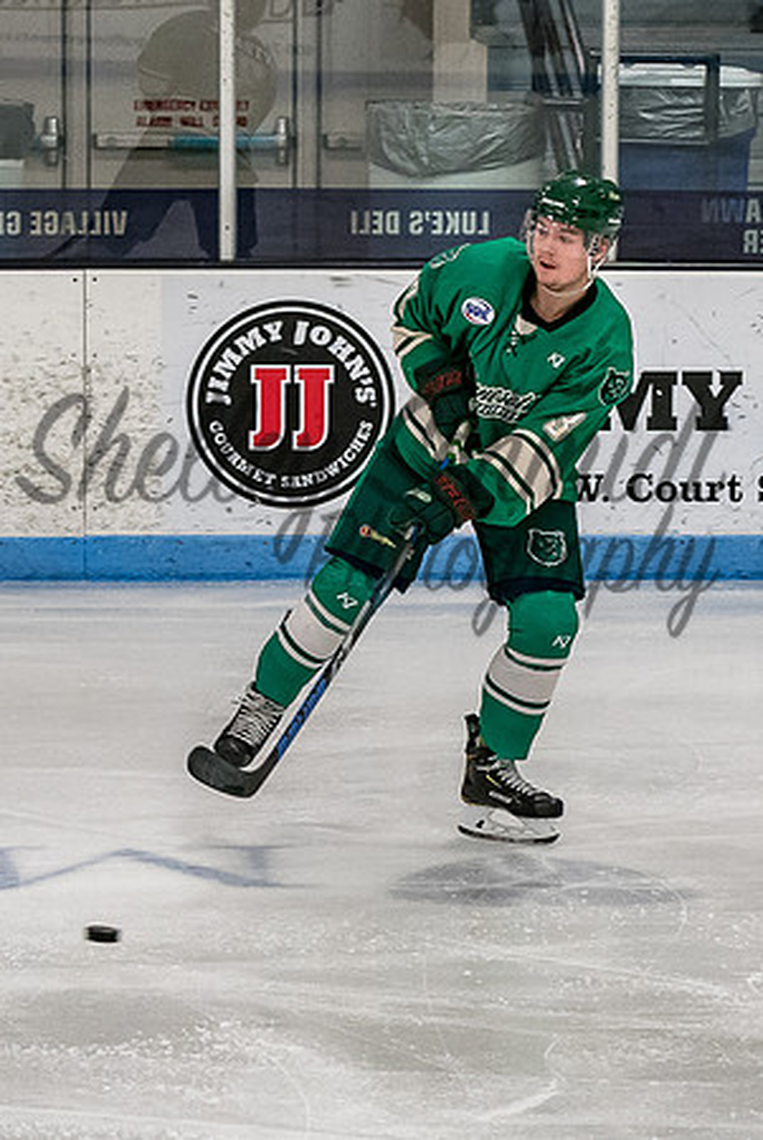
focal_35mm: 261
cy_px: 574
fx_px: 8281
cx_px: 552
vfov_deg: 7.9
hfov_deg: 5.3
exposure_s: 1/800
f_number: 4
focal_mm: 86
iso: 2000
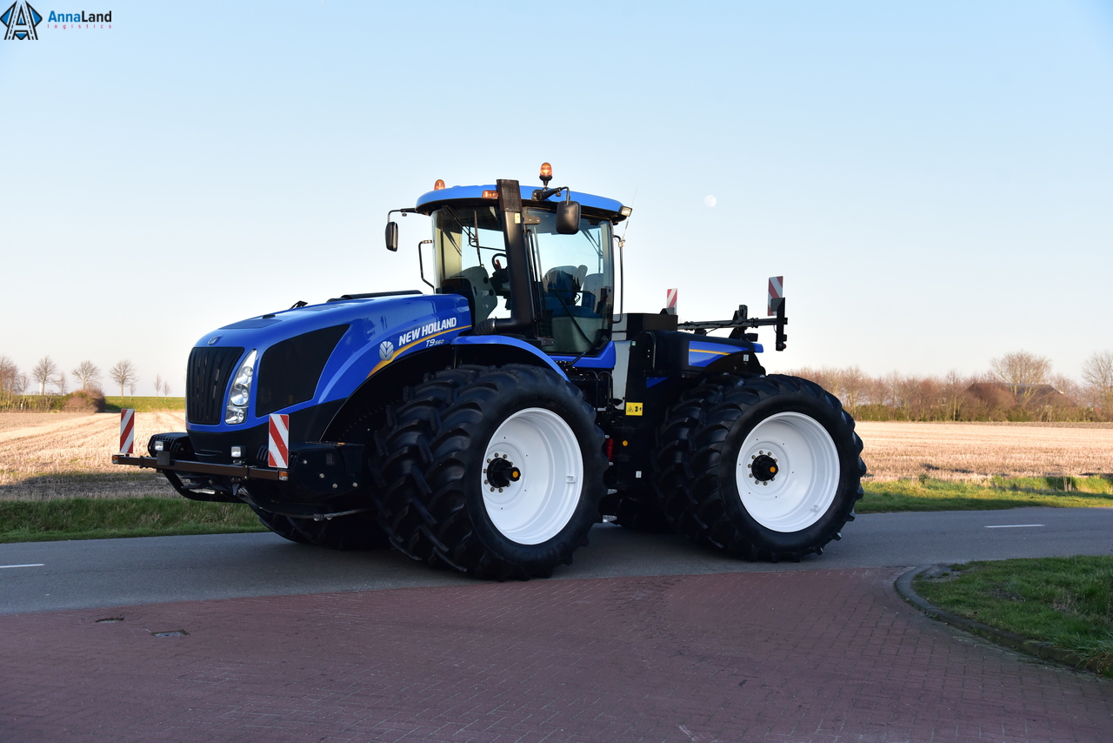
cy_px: 372
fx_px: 1237
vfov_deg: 33.4
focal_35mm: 40
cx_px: 556
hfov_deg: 48.4
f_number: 5
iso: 1250
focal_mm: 40
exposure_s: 1/2000
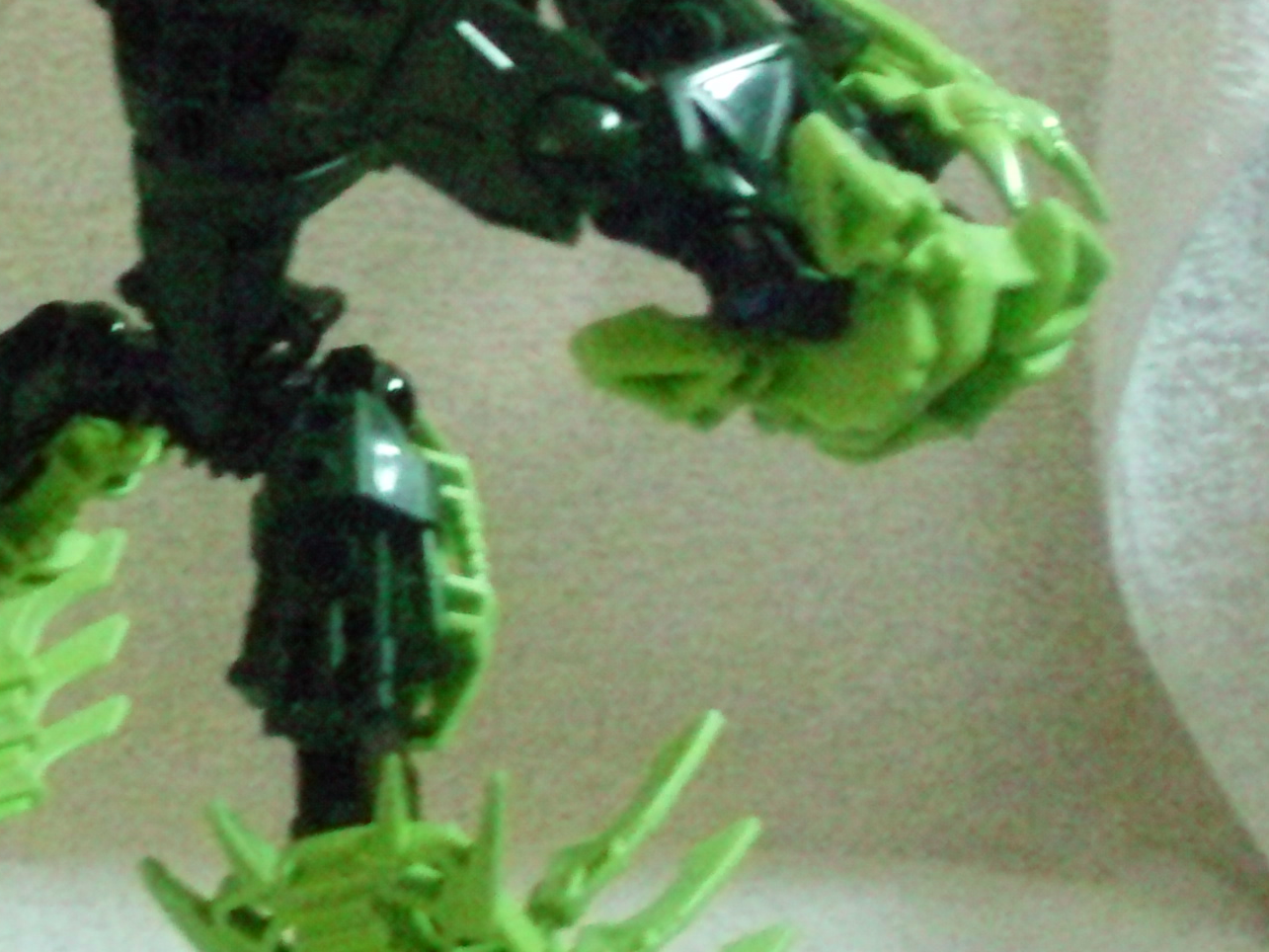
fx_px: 3886
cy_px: 265
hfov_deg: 18.3
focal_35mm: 106
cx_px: 143
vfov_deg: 13.9
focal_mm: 6.3
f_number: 3.1
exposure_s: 1/19
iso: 1600
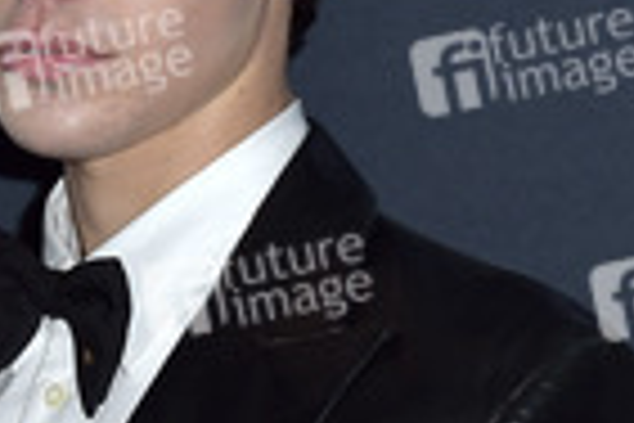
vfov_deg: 6.0
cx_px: 135
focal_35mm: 230
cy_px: 176
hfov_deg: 8.9
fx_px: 4050
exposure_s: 1/250
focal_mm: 72
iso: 250
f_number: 6.3
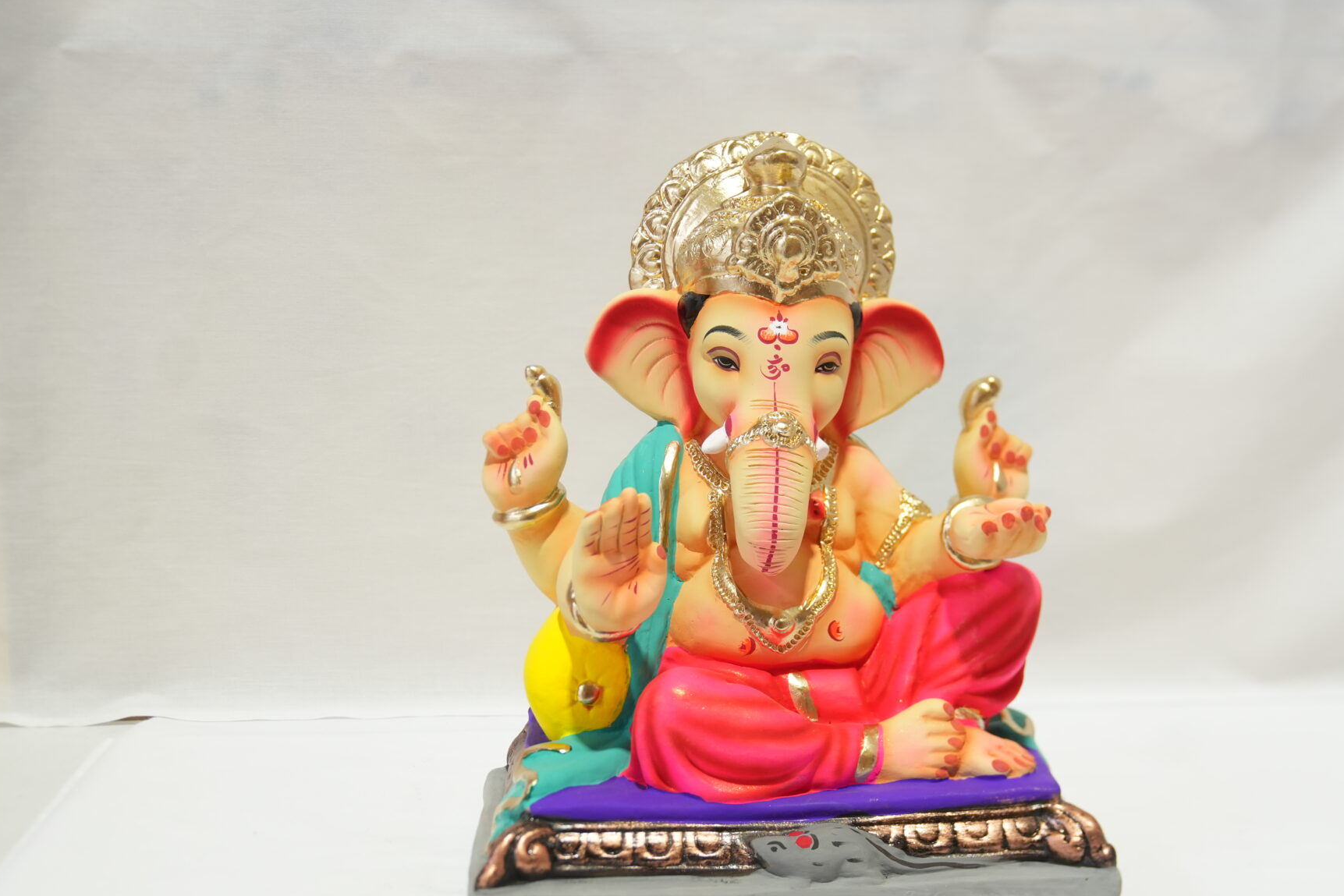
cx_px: 777
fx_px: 1941
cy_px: 527
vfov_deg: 26.0
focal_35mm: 52
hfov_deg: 38.1
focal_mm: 35
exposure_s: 1/200
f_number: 3.5
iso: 800
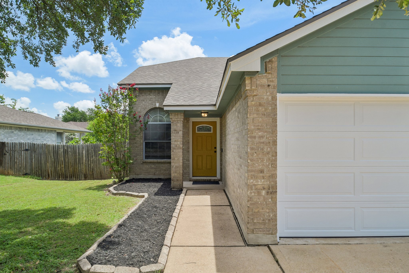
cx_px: 204
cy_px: 136
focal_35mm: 21
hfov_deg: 81.2
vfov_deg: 59.5
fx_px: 239
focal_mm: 14
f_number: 8
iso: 400
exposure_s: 1/400
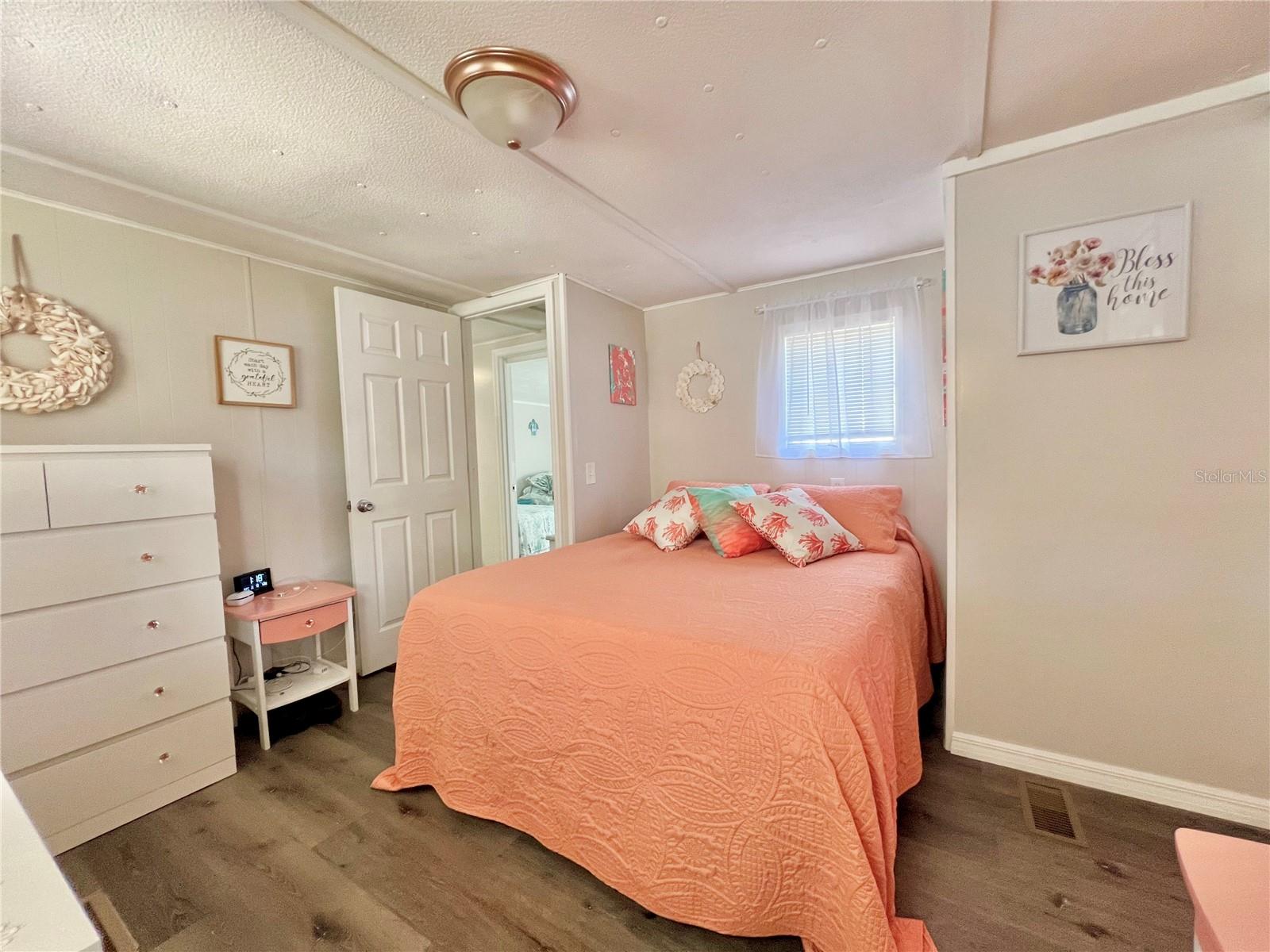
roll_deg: +1.3
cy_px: 476
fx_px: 477
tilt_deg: -2.8
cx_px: 635
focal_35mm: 13
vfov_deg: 89.9
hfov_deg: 106.2
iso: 250
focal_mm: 1.57
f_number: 1.8
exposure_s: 1/78
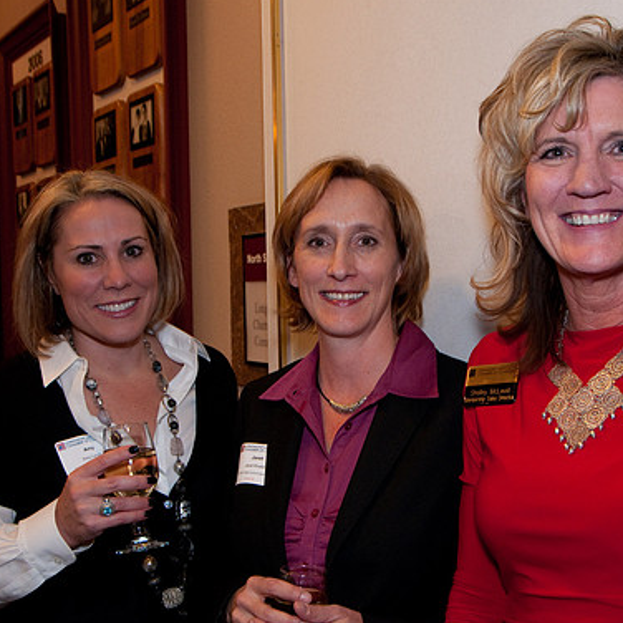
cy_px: 309
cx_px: 350
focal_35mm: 51
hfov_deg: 33.4
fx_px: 1038
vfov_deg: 33.4
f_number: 6.3
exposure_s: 1/30
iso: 640
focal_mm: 26
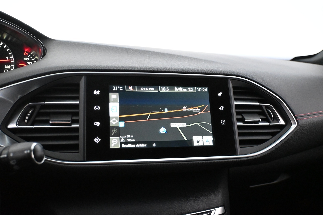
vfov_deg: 40.0
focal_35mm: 33
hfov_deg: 57.2
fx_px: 296
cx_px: 162
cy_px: 108
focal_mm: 22
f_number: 4
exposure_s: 1/60
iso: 7200
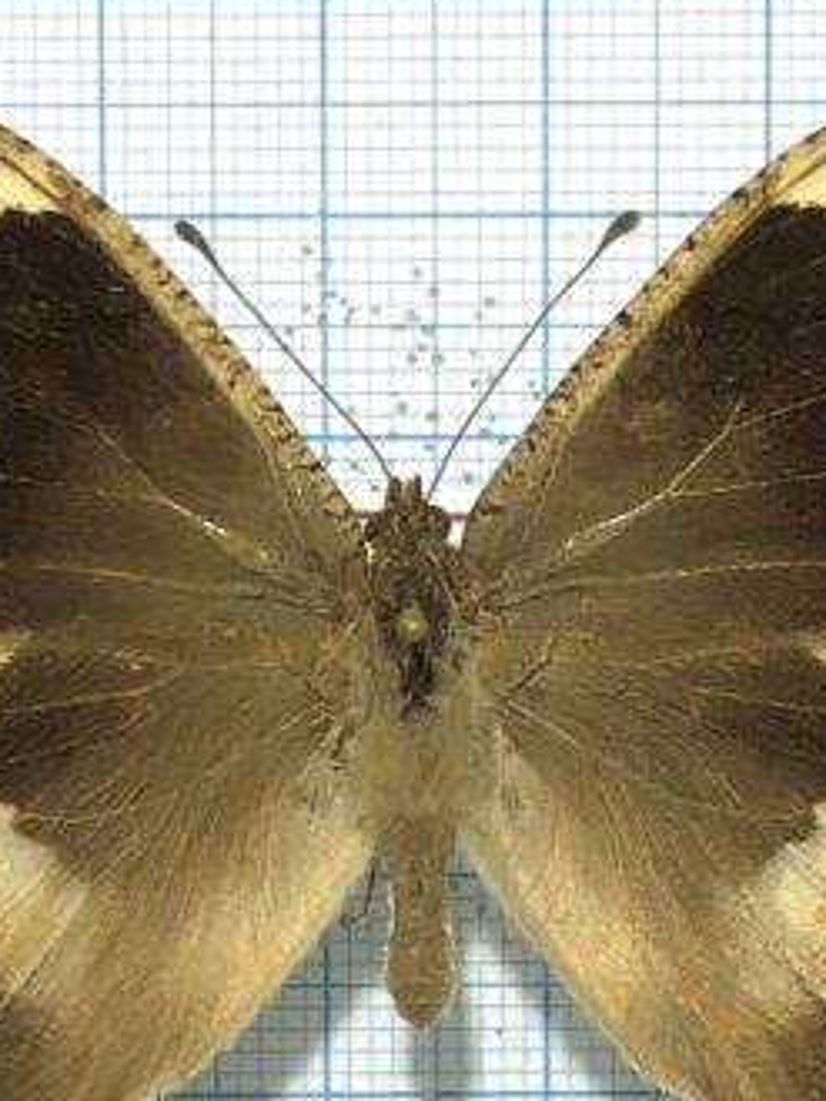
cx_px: 435
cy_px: 646
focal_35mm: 34
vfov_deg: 53.7
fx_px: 1081
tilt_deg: -89.2
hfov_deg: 41.8
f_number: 1.8
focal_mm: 3.99
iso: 20
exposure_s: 1/666
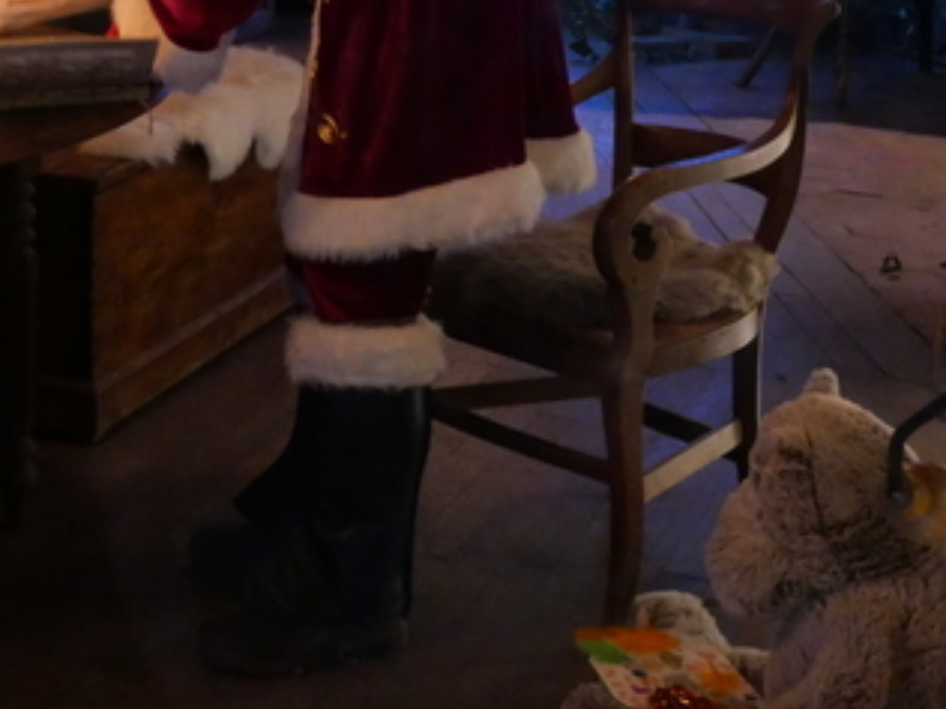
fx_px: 2214
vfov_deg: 17.4
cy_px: -129
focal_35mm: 81
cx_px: 75
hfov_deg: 23.4
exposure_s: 1/30
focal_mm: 16
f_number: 4
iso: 3200
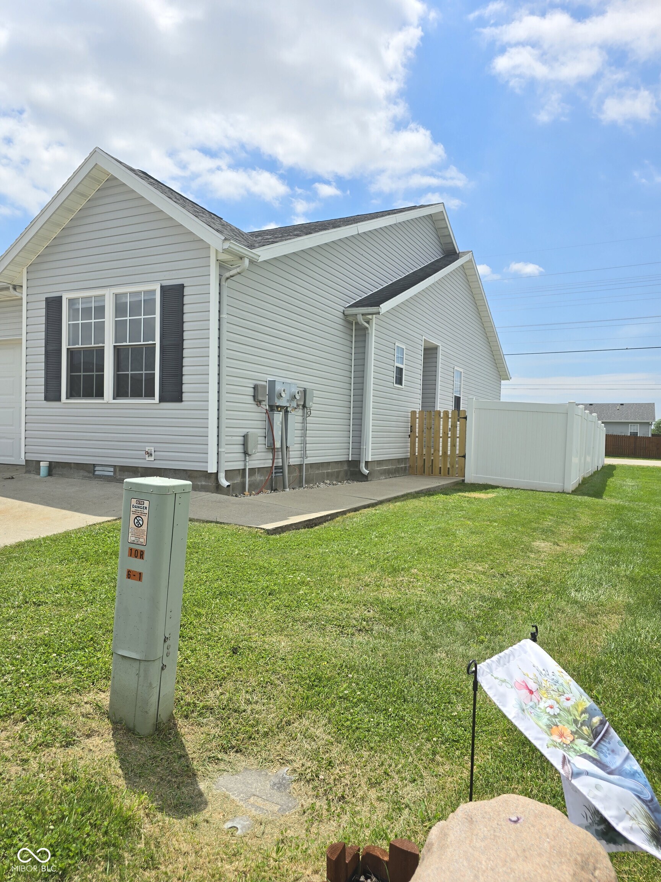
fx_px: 586
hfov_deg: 58.9
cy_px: 441
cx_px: 330
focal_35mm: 23
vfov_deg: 73.9
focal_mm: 6.3
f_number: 1.7
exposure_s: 1/1047
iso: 12
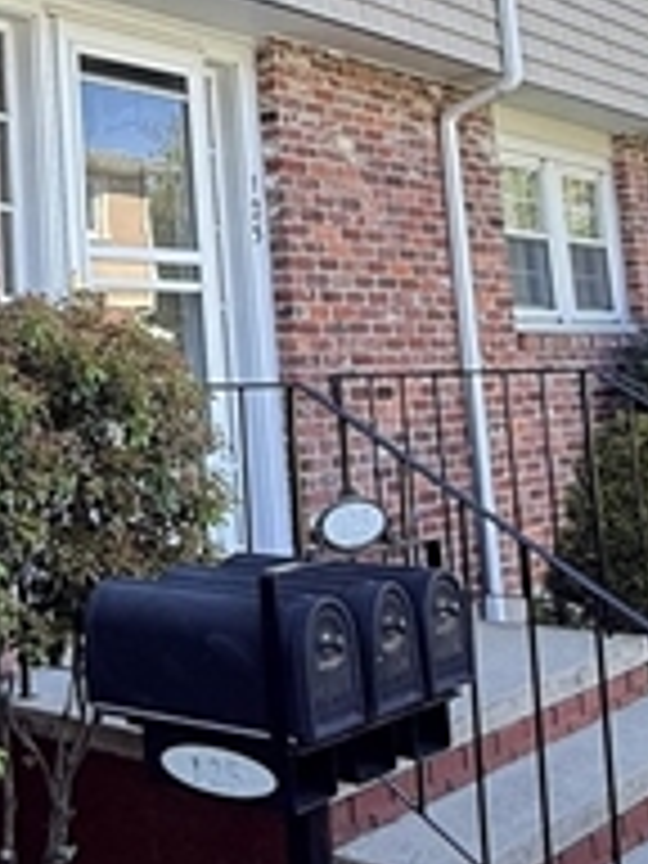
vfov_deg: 33.5
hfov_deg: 23.8
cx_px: -130
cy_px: 194
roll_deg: +0.0
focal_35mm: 56
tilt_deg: +8.8
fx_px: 1398
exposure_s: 1/269
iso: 50
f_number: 2.2
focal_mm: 2.22
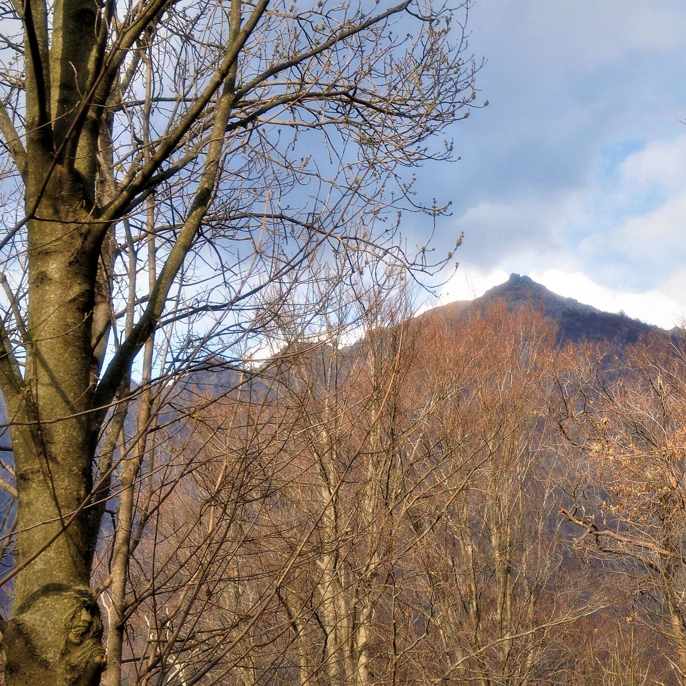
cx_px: 566
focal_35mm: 62
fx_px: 1390
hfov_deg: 27.1
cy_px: 294
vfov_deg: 27.7
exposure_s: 1/80
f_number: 8
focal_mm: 28
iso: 400
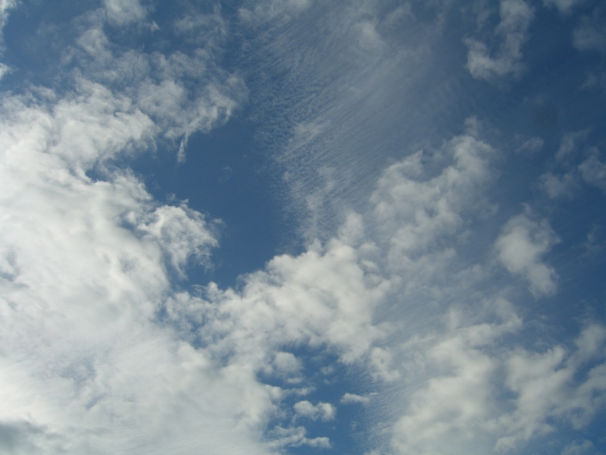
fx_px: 665
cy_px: 228
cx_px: 303
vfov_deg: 37.7
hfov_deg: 49.0
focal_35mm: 38
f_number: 8
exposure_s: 1/500
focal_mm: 7.9
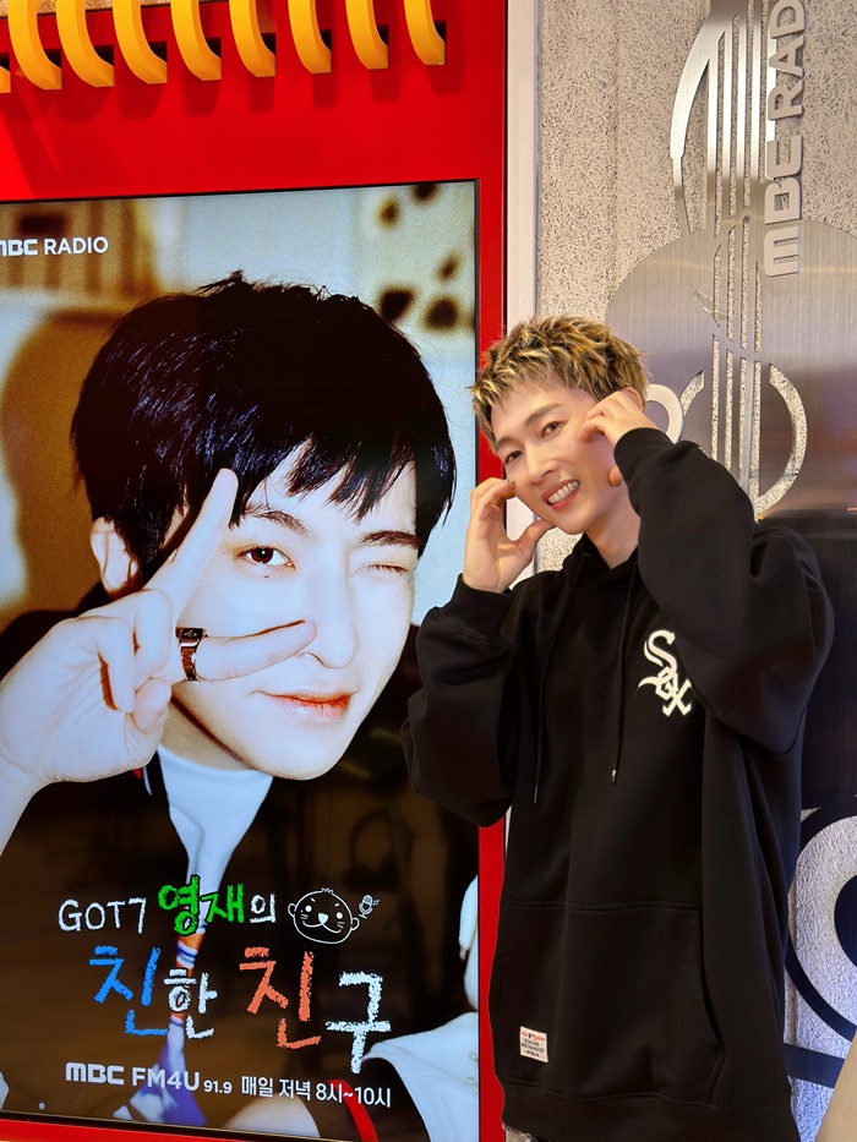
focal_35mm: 48
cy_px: 571
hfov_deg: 30.3
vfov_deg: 39.7
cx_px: 428
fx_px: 1584
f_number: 1.78
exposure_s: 1/60
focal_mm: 6.86
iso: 100
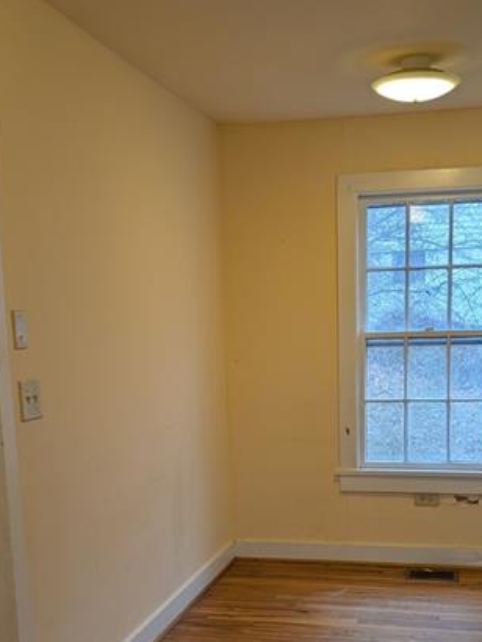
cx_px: 268
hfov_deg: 32.2
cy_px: 473
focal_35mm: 45
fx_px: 835
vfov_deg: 41.0
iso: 34
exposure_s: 1/60
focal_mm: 6.9
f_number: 1.68
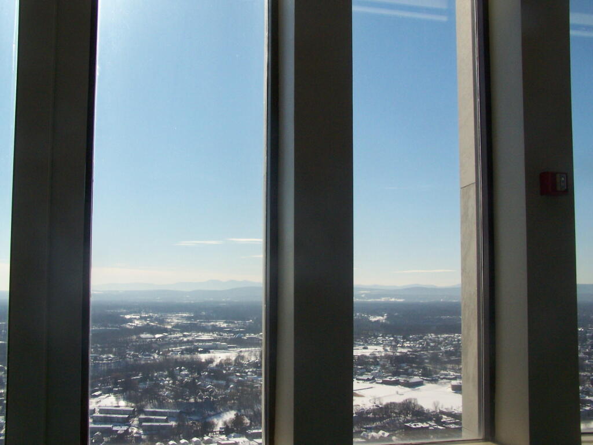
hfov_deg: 46.8
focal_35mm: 40
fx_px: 685
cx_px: 296
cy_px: 222
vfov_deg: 36.0
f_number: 5.6
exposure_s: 1/1000
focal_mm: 6.7
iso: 200
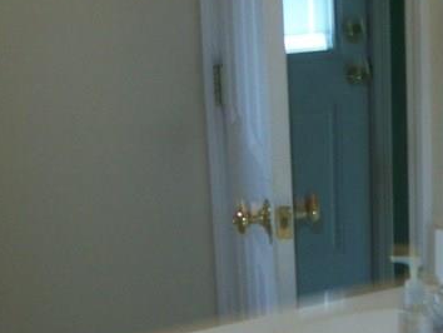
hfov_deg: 18.8
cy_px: 284
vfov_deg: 14.1
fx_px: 1332
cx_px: 333
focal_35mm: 104
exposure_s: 1/60
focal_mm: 6
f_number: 2.7
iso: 64
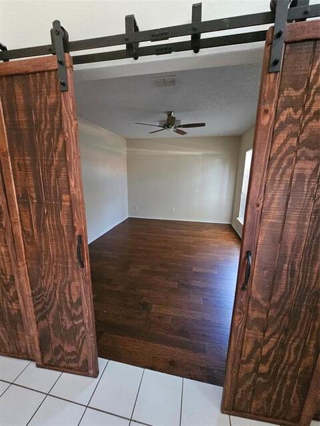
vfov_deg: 106.2
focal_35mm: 13
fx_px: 160
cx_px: 160
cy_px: 213
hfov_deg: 89.9
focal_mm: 2.2
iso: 1250
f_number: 2.2
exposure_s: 1/24
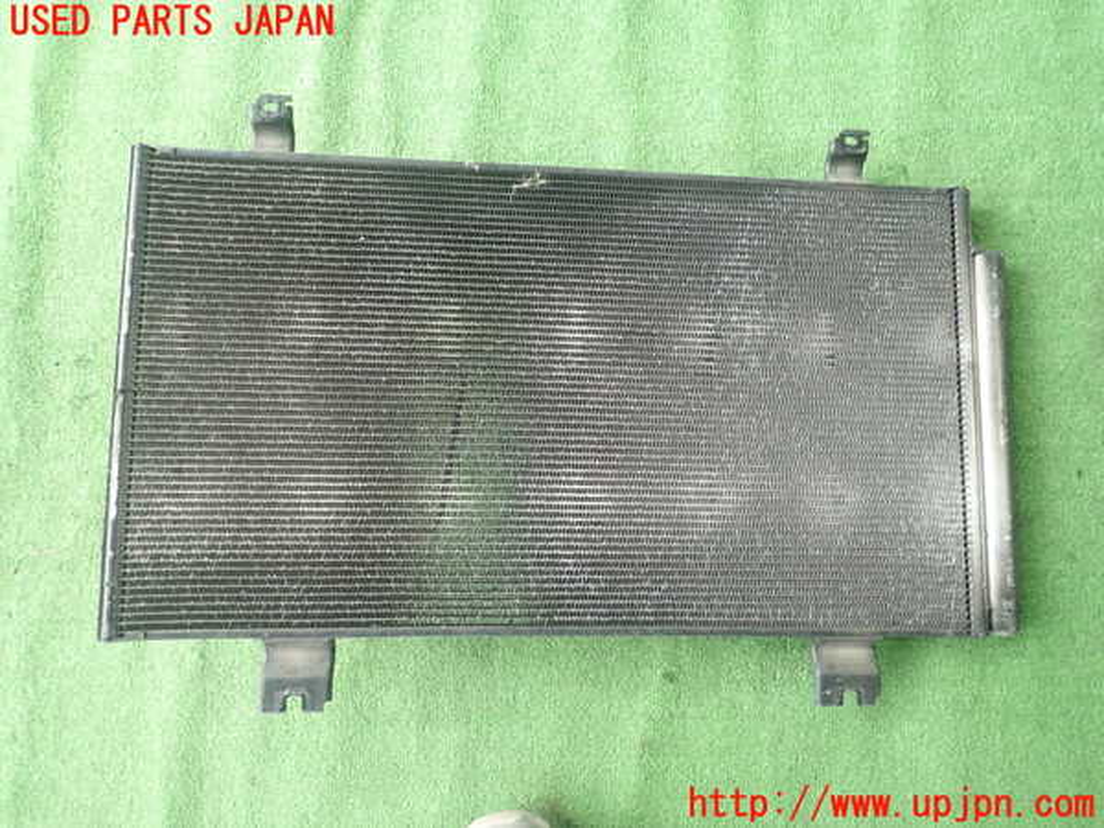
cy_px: 414
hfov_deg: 69.4
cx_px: 552
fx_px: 797
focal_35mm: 25
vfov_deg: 54.9
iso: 200
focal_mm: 4.5
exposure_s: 1/60
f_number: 2
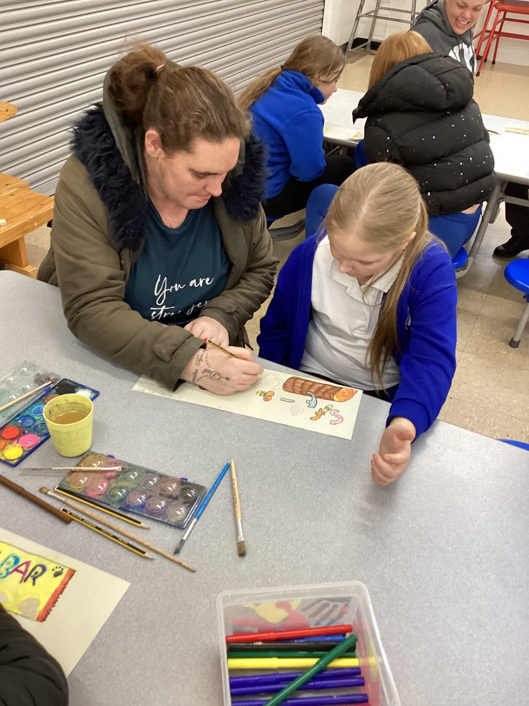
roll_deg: -3.3
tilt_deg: -36.5
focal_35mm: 31
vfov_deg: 58.4
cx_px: 264
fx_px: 632
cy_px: 353
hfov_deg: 45.4
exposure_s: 1/60
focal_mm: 3.3
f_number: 2.4
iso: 160
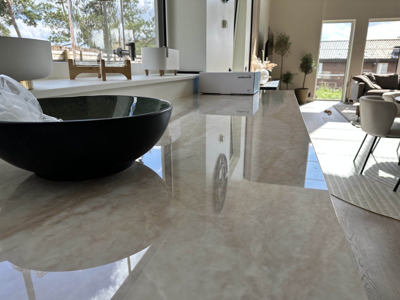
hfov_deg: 71.6
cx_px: 200
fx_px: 277
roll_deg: +0.3
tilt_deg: -17.2
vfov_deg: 56.8
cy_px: 150
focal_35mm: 24
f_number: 1.78
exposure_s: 1/446
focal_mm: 6.86
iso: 80
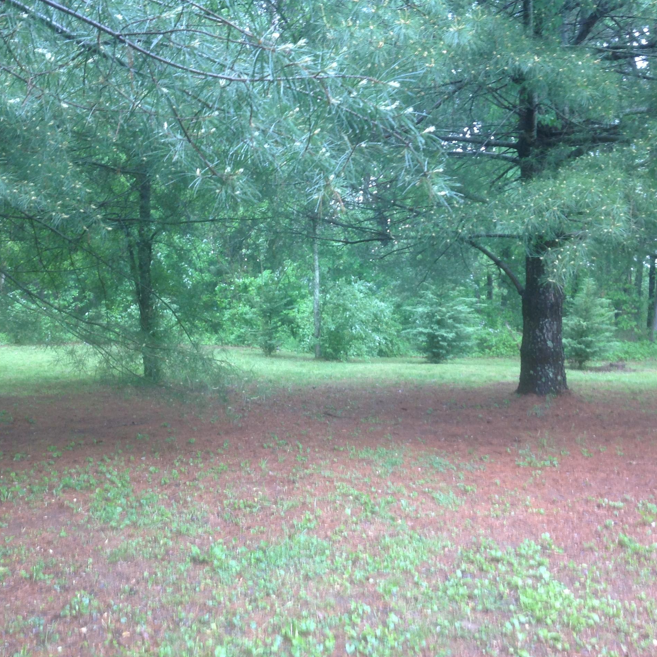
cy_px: 325
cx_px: 282
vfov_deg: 40.0
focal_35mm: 42
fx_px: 902
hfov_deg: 39.9
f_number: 2.4
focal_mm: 4.28
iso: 50
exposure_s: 1/15
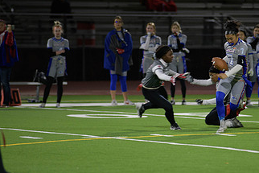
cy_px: 95
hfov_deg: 5.7
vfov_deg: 3.8
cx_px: 191
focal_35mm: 360
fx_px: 2591
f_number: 2.8
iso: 720
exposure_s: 1/200
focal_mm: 200
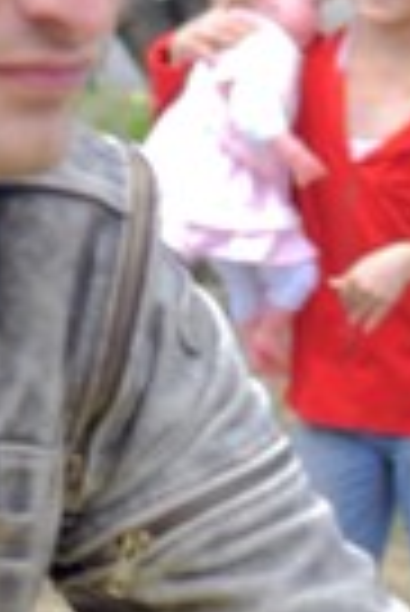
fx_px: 4593
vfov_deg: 7.6
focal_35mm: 270
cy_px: 230
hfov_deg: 5.0
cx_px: -381
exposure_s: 1/320
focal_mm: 35
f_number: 3.5
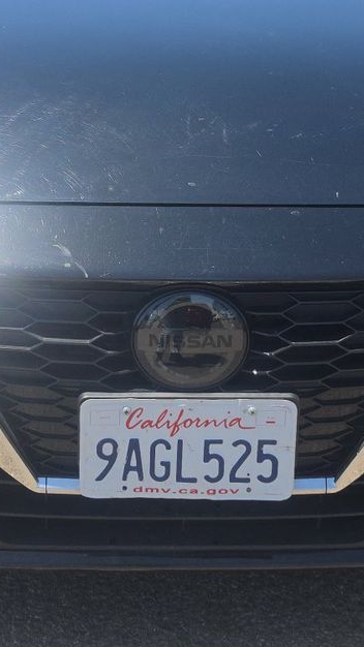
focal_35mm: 64
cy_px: 141
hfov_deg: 18.8
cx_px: 156
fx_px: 1098
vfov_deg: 32.1
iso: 63
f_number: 1.4
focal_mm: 6.5
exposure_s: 1/4143
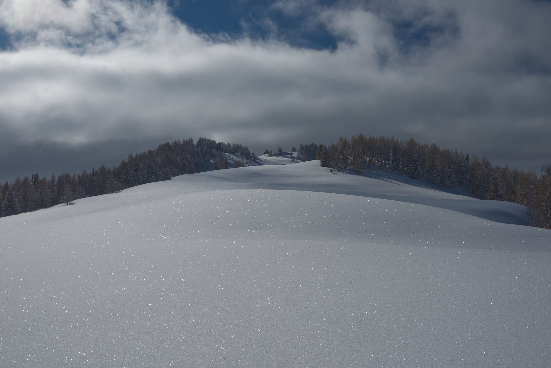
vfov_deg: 37.9
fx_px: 536
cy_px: 184
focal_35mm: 35
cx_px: 276
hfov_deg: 54.4
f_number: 8
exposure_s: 1/1250
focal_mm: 35
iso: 200
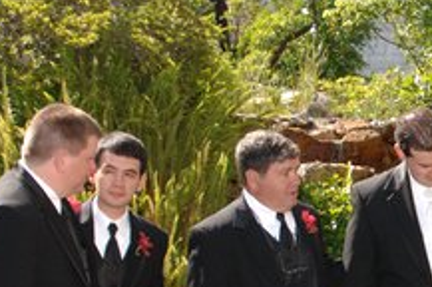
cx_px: 482
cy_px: 294
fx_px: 1486
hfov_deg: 16.0
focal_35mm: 124
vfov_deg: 10.9
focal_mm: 28
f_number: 7.6
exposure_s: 1/250
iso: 400
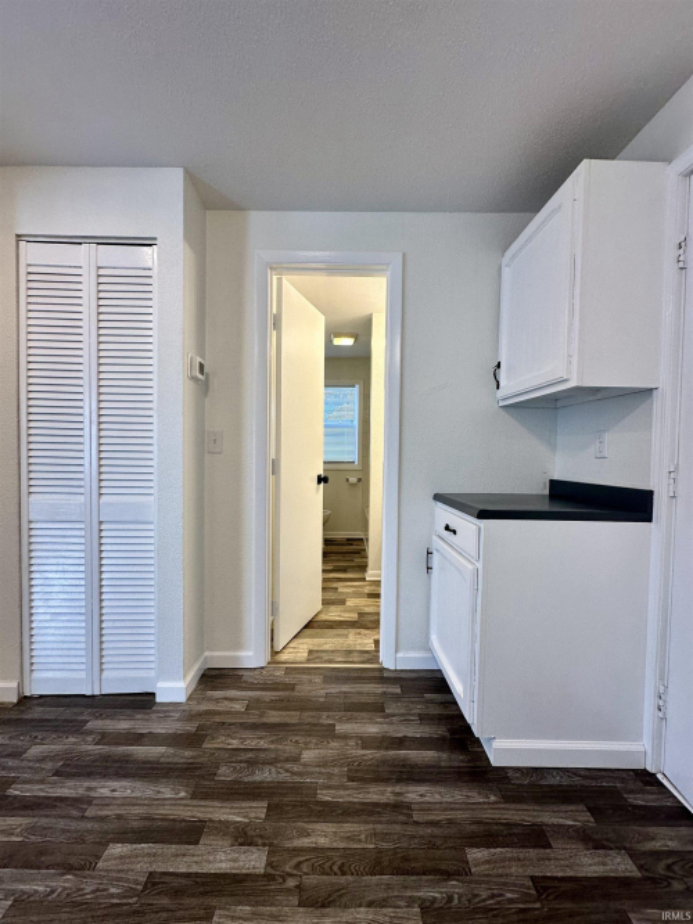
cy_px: 462
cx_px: 346
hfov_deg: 85.7
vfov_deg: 102.1
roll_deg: -0.6
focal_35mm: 14
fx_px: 374
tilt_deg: -1.5
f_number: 2.2
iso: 100
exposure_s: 1/120
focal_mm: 2.22
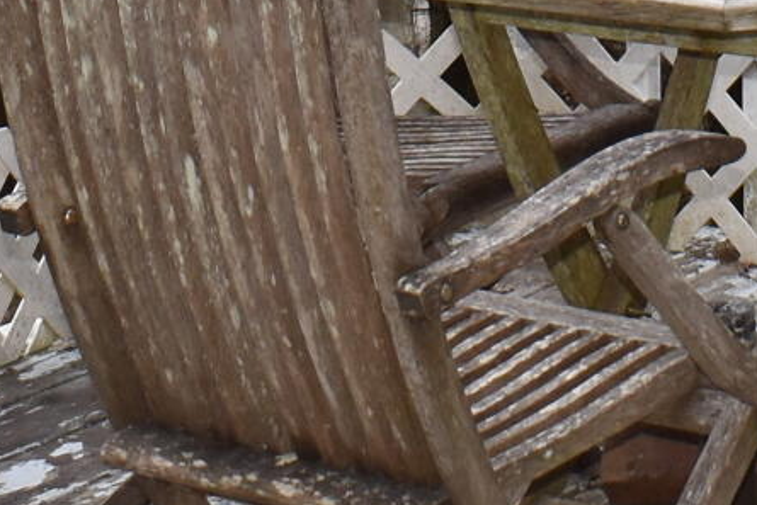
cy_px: -578
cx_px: 663
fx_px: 3828
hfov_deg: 11.2
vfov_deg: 7.2
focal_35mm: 182
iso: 320
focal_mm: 18
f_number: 5
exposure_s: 1/200
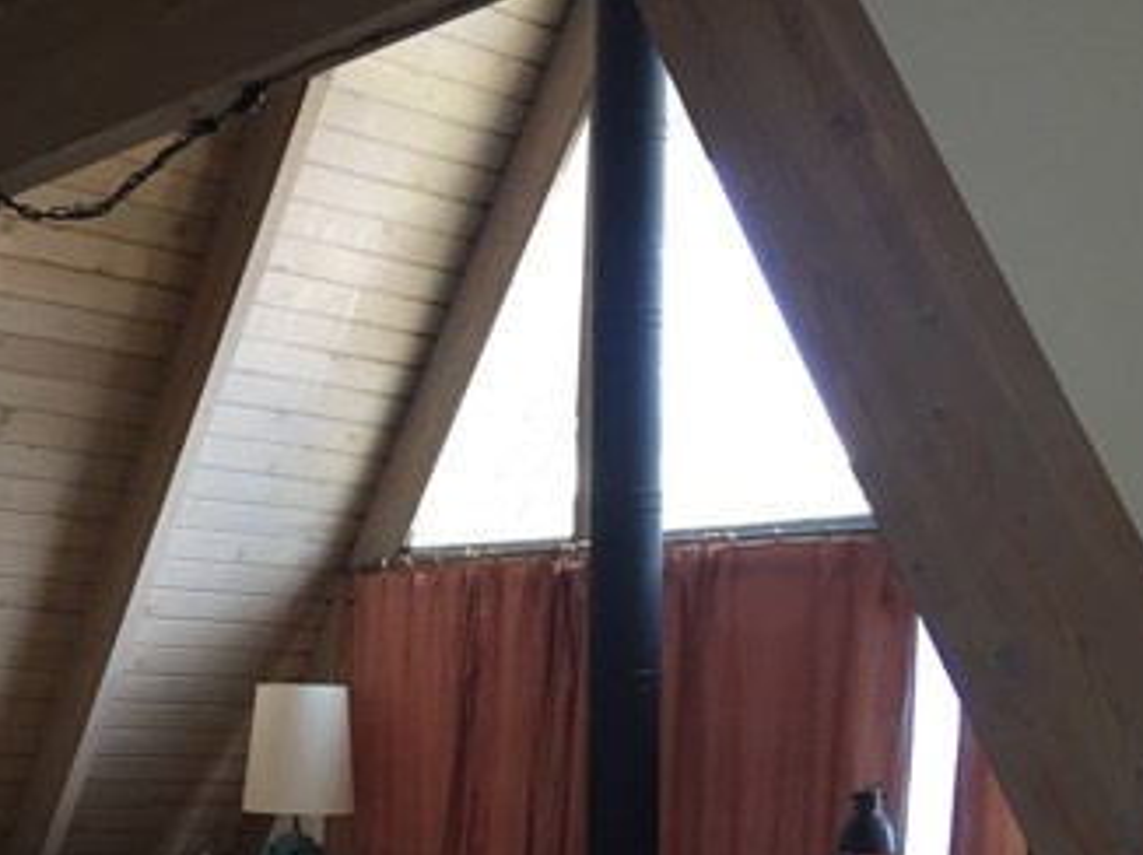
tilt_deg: -3.3
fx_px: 1881
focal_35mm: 57
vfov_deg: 24.7
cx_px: 186
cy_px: 809
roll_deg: -3.4
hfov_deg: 32.6
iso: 32
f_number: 2.2
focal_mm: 4.15
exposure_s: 1/30
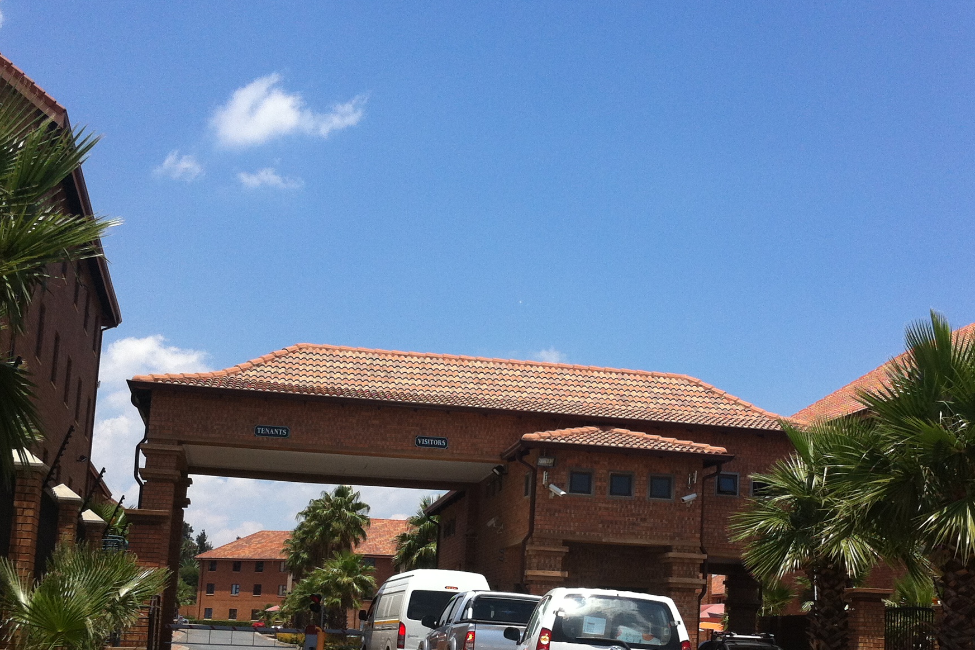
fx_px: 1462
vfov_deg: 24.8
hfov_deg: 36.8
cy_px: 464
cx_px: 557
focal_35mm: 54
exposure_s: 1/1436
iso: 80
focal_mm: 3.85
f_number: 2.8
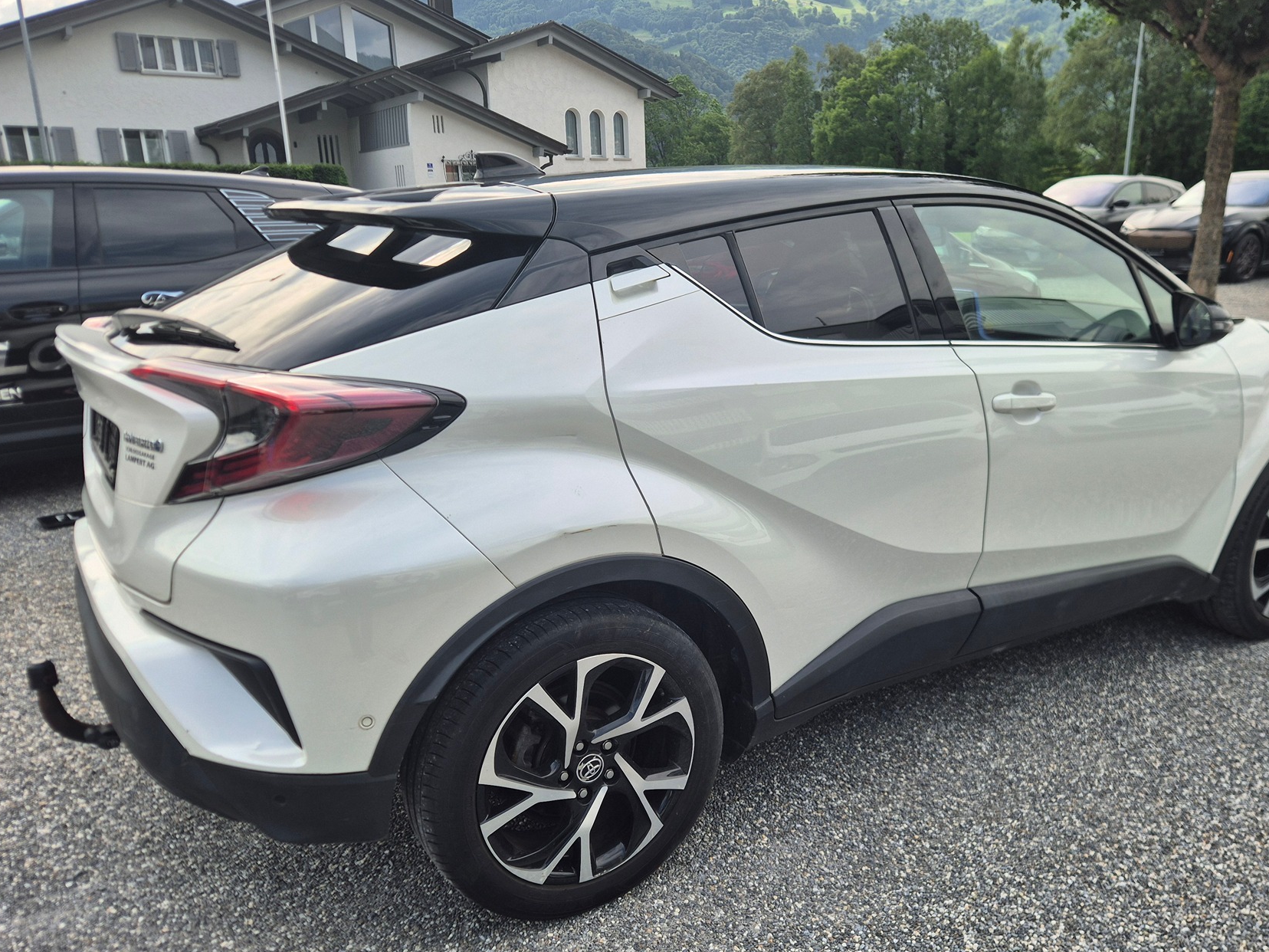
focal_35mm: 28
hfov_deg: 63.4
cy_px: 529
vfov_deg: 49.7
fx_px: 1026
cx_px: 677
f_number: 1.8
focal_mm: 5.4
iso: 25
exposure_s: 1/906
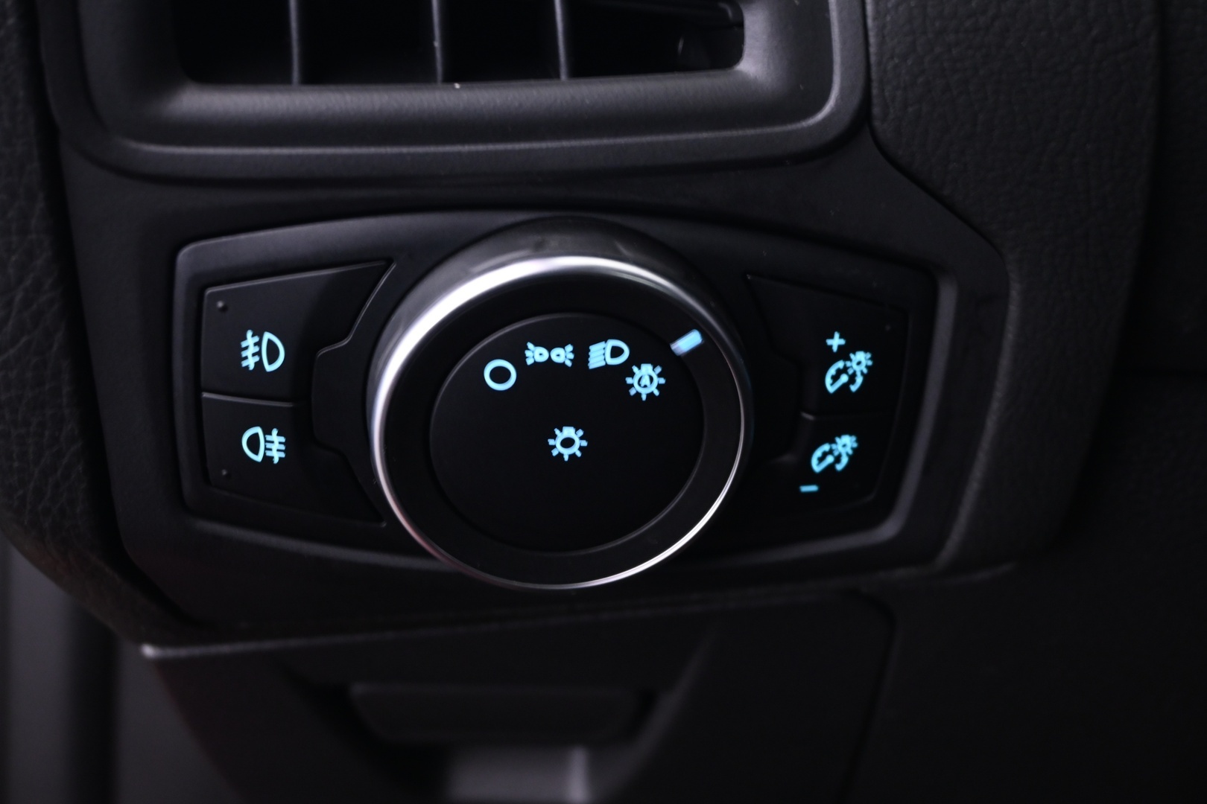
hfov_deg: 43.6
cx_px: 604
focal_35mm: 45
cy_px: 402
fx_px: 1509
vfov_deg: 29.9
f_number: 5.6
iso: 1000
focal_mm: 30
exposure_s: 1/1.6
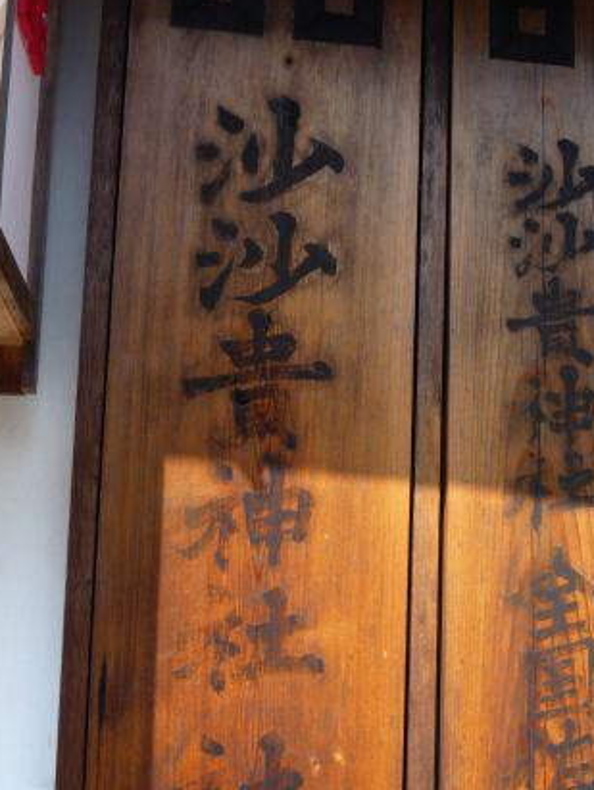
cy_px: 559
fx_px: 1279
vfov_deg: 33.8
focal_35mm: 56
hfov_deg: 25.9
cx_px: 417
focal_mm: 6.3
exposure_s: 1/250
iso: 100
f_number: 4
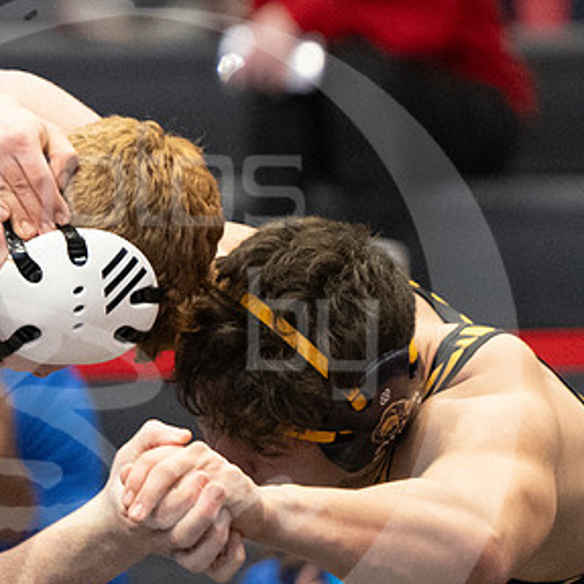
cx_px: 202
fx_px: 14277
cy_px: 335
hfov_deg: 2.3
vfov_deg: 2.3
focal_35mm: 748
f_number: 2.8
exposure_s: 1/1000
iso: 3200
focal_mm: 150
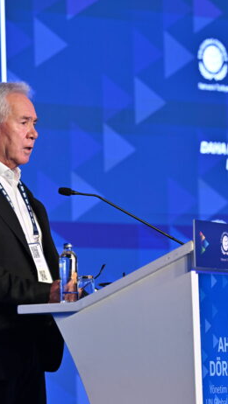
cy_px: 202
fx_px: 2374
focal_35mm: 221
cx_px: 160
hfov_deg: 5.5
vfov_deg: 9.8
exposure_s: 1/250
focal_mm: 140
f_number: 3.5
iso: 1600
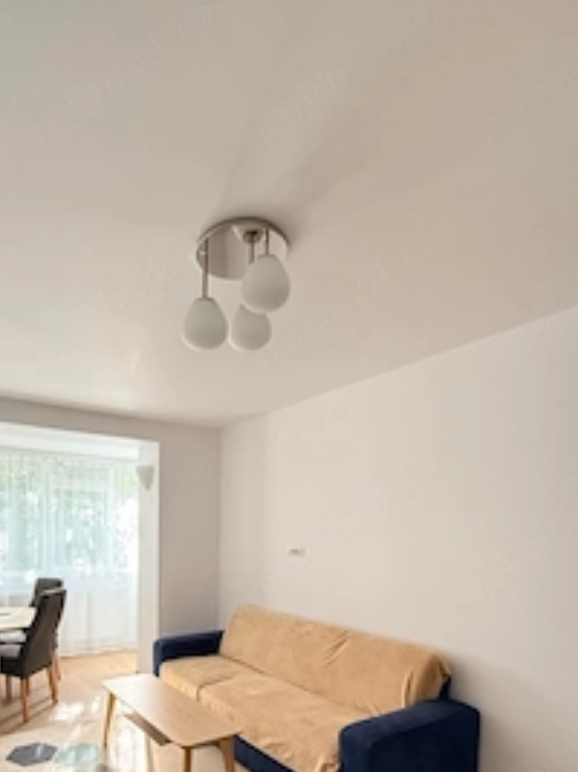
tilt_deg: -2.0
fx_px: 468
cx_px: 179
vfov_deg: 74.6
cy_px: 558
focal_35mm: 21
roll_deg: -0.7
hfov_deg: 61.4
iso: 500
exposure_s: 1/60
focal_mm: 2.22
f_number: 2.2
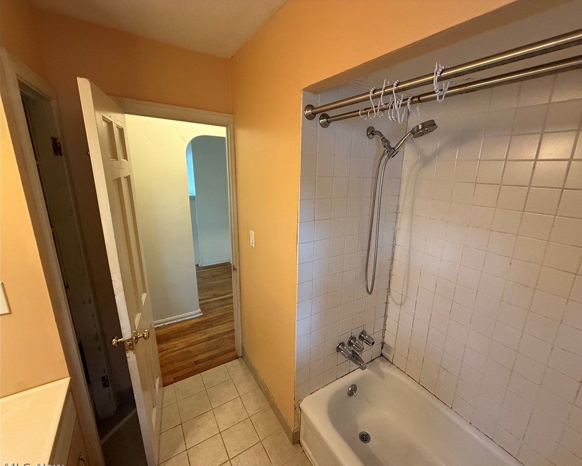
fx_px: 258
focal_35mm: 15
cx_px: 319
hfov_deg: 96.5
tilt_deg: -13.9
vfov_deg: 84.0
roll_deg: -2.4
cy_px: 238
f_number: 2.2
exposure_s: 1/60
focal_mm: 2.22
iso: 320
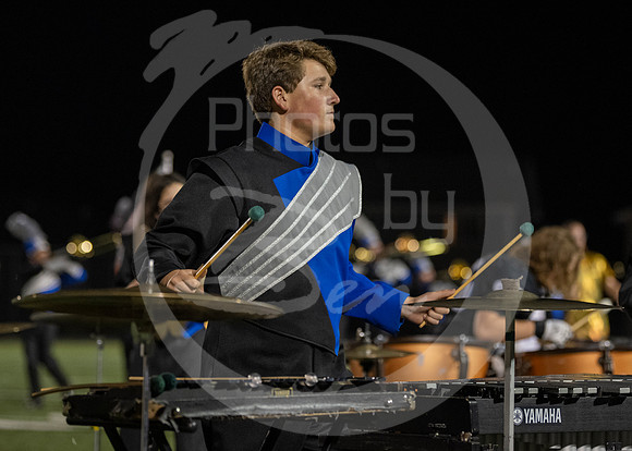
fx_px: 2811
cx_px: 349
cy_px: 224
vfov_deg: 9.2
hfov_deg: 12.8
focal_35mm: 157
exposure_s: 1/500
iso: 4000
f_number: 2.8
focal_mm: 110
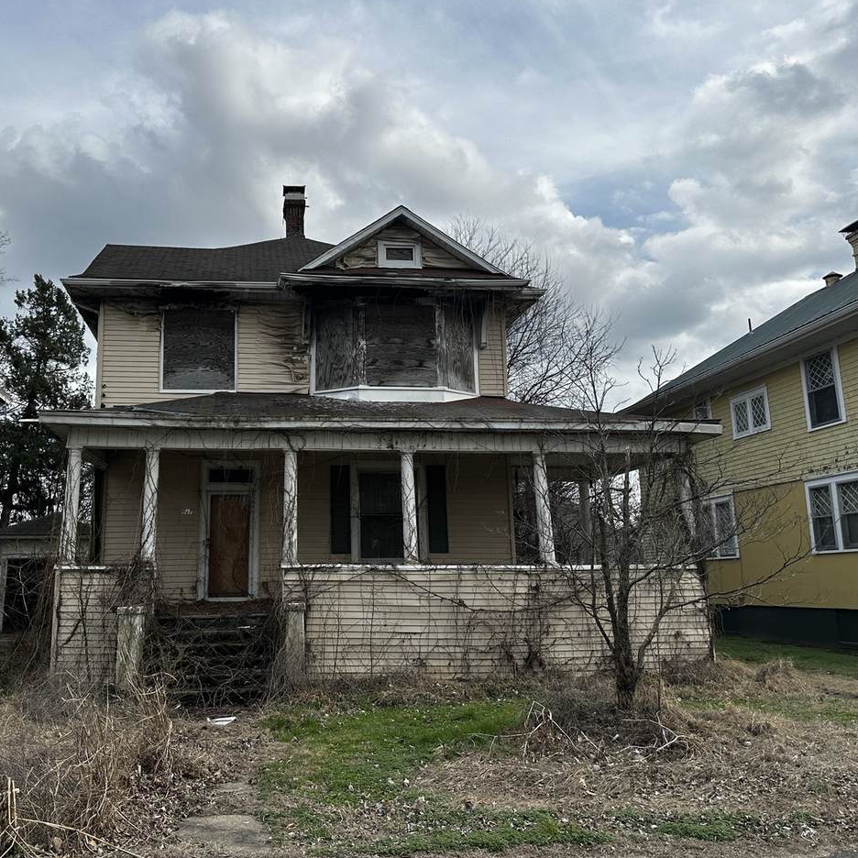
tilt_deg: +12.3
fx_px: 813
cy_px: 420
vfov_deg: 55.6
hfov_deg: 54.9
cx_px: 314
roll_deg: +0.4
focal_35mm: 29
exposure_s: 1/3861
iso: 80
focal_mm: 6.86
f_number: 1.78
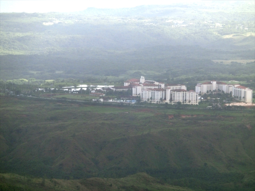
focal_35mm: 218
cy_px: 96
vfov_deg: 6.8
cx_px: 128
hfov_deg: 9.1
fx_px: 1606
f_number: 5.7
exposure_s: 1/200
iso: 125
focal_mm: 38.58
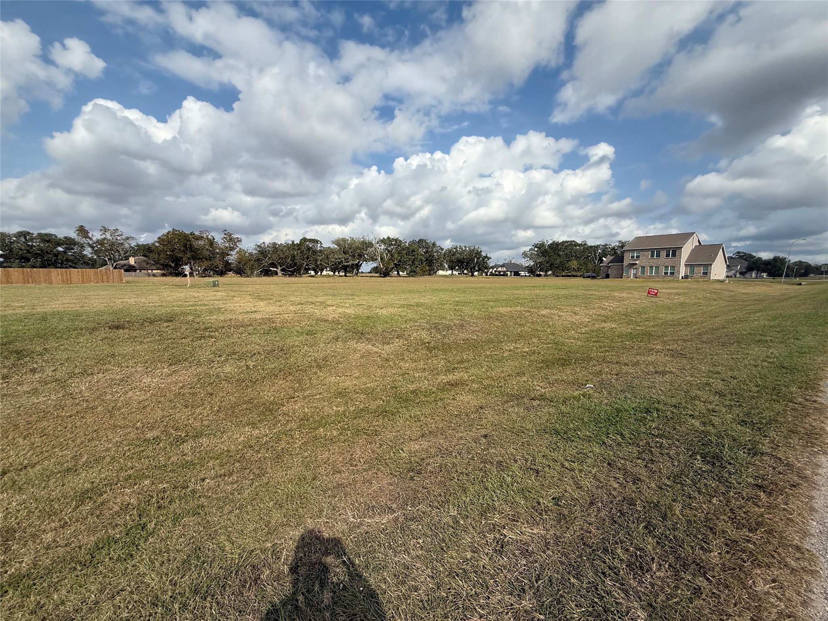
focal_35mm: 14
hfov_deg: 102.1
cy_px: 310
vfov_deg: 85.7
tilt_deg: -4.8
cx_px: 414
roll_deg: +0.1
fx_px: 335
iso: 50
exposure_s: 1/4149
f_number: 2.2
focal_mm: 2.22
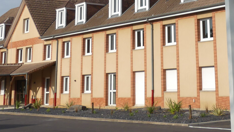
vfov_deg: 14.2
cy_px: -51
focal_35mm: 81
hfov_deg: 25.6
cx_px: 201
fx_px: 503
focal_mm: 6.2
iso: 100
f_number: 4
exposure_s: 1/800
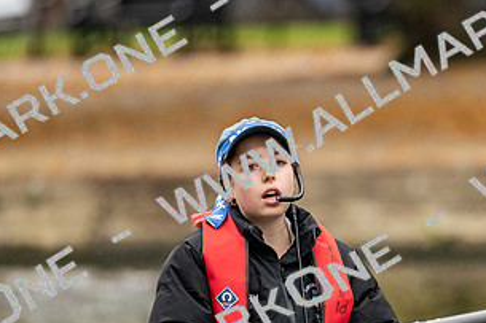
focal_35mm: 761
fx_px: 10268
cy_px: 228
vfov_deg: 1.8
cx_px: 354
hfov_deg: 2.7
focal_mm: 400
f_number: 4.5
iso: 4000
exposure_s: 1/2500
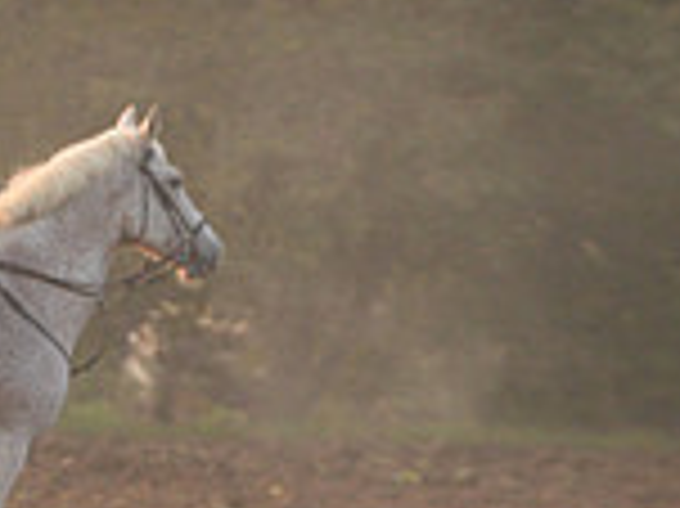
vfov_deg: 2.0
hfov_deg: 2.7
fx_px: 14525
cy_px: 72
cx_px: -608
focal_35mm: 740
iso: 2500
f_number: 5.6
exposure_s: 1/500
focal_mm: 200
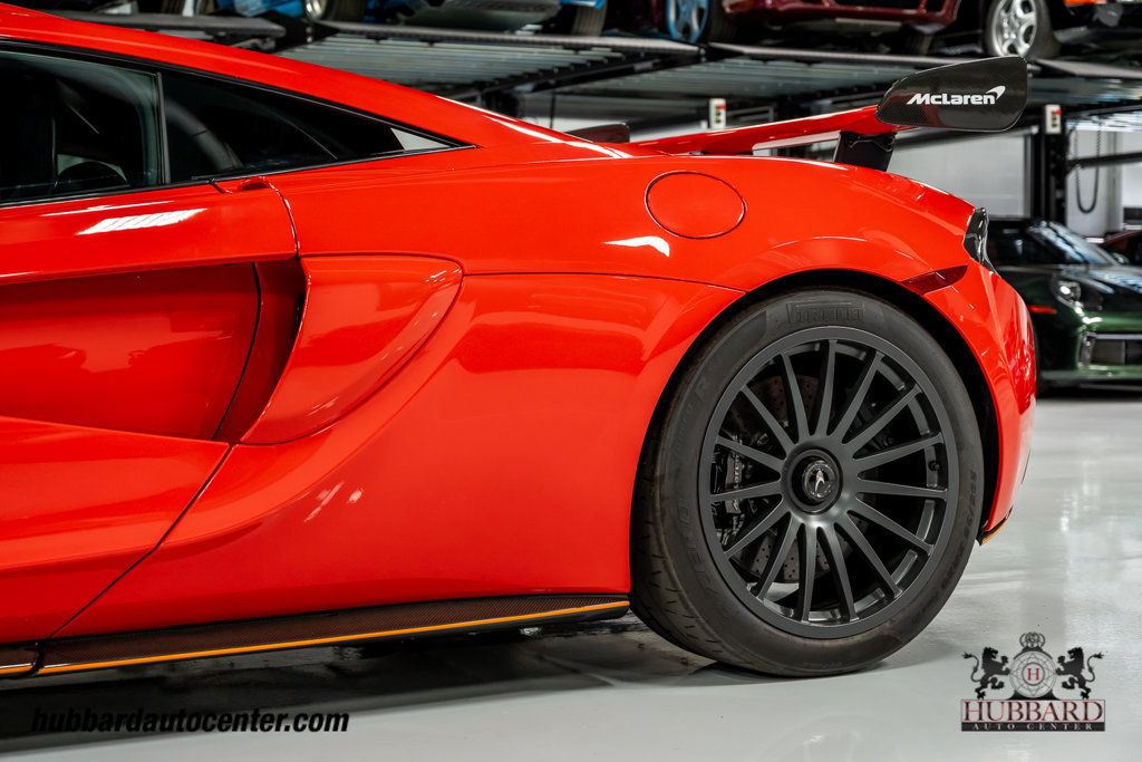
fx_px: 1872
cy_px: 381
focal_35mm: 59
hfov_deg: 33.9
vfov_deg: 23.0
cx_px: 571
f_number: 5
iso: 800
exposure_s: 1/60
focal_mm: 59
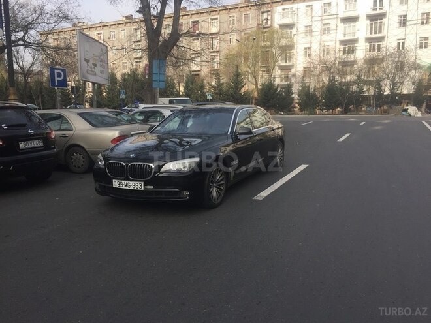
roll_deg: -1.3
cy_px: 162
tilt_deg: -7.5
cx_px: 216
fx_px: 361
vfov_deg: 48.2
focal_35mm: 29
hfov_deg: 61.7
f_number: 2.2
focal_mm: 4.15
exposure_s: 1/942
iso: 32
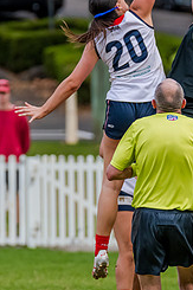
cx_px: 193
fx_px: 7320
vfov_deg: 2.3
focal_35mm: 909
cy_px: 147
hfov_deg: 1.5
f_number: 5
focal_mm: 310
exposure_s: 1/1600
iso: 800
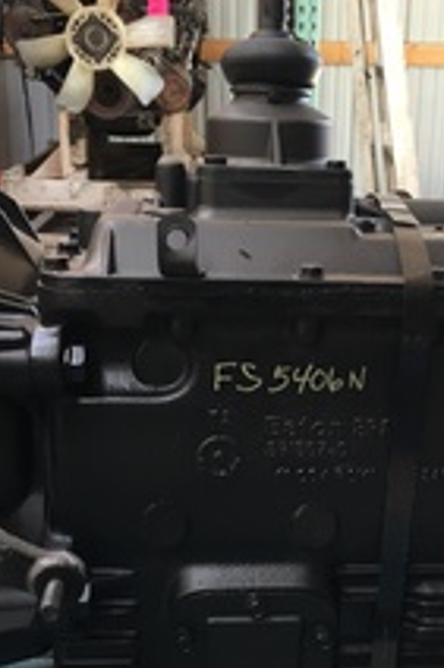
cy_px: 425
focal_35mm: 57
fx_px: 1056
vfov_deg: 34.9
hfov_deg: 23.6
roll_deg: -1.1
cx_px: 299
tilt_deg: -19.0
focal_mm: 4.15
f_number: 2.2
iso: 32
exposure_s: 1/30
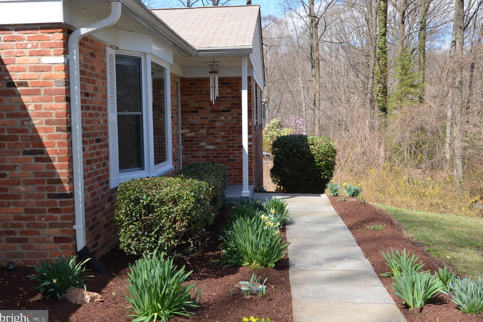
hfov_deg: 42.7
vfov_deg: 29.2
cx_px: 243
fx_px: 617
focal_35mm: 46
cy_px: 164
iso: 100
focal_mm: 30
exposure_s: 1/200
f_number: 7.1
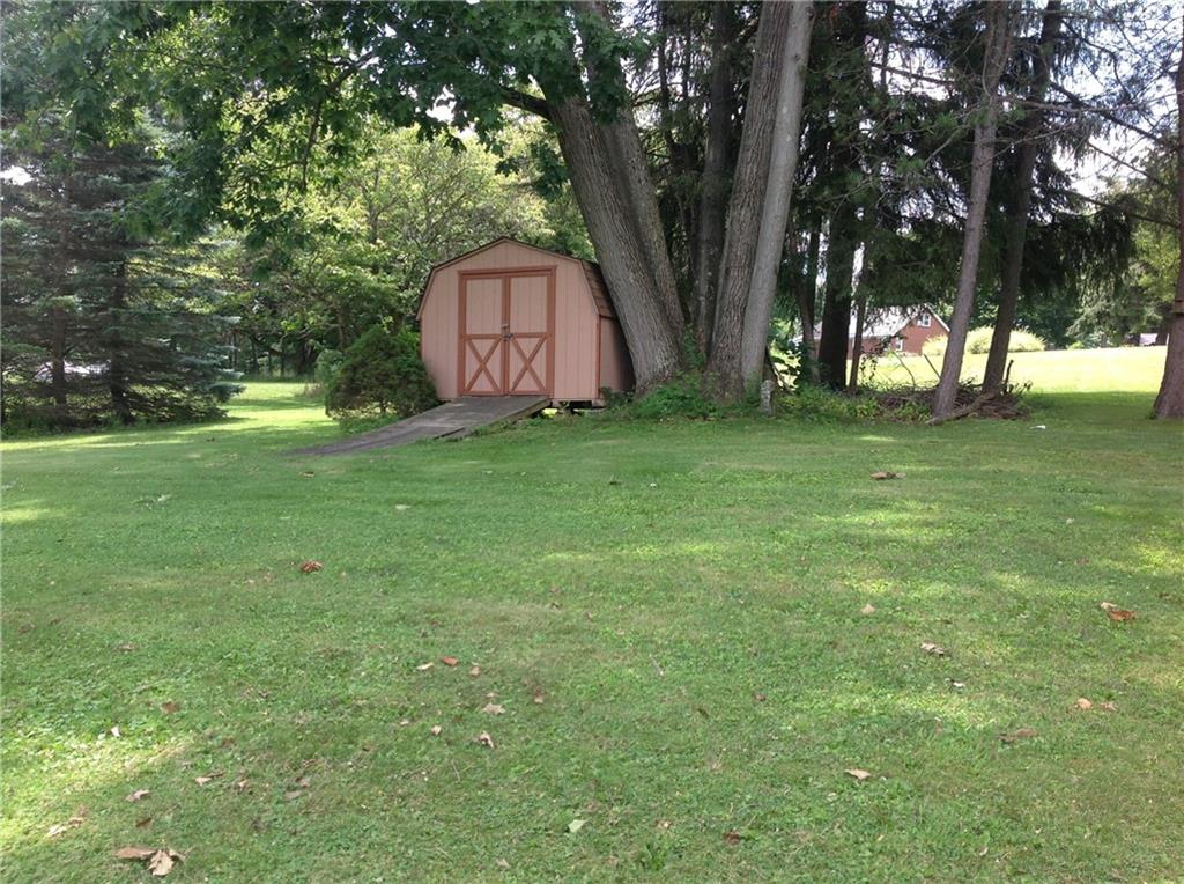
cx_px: 592
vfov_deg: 40.6
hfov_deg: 52.7
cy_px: 442
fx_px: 1195
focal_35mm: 35
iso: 50
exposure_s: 1/305
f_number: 2.4
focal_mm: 4.28
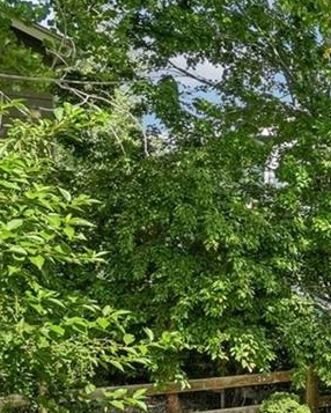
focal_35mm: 63
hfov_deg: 16.5
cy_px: 258
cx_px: 707
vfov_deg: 29.9
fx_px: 771
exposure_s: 1/800
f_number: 8
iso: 400
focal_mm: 10
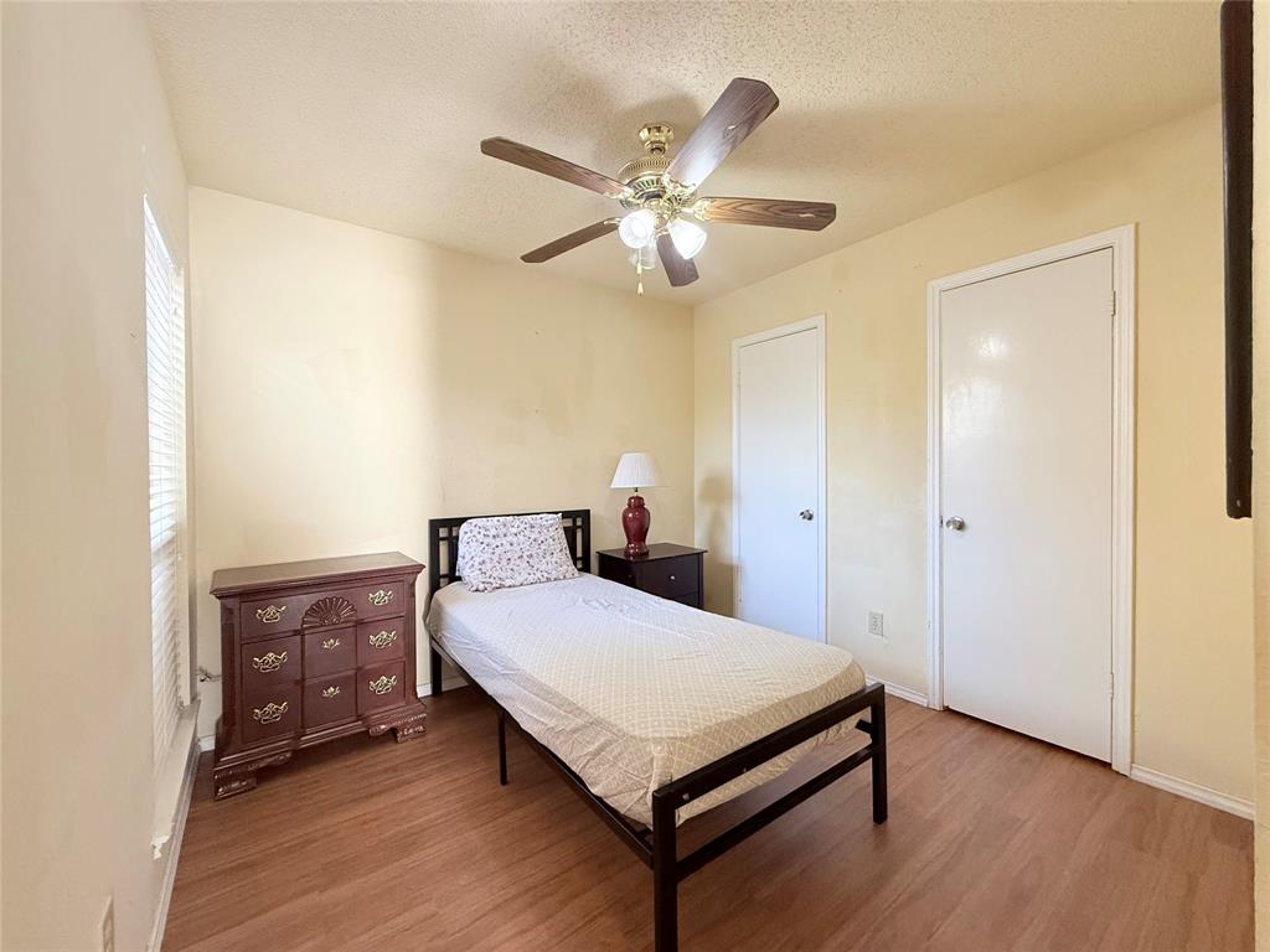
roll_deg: +0.1
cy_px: 476
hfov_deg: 102.1
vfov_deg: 85.7
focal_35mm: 14
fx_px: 514
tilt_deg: -0.6
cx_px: 635
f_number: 2.2
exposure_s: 1/120
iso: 250
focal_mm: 2.22
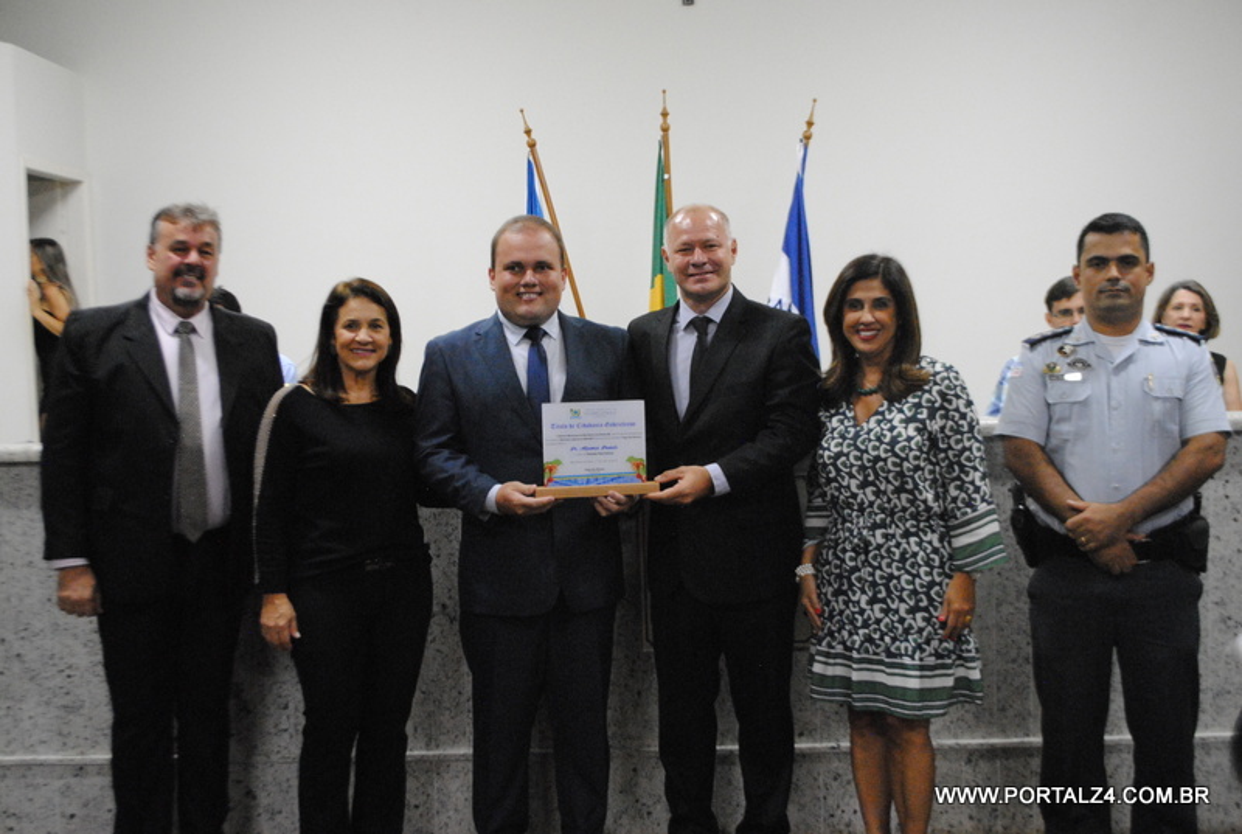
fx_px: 1348
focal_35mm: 39
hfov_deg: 49.5
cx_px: 621
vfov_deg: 34.4
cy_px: 417
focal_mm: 26
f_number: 4.2
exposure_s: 1/40
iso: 1600
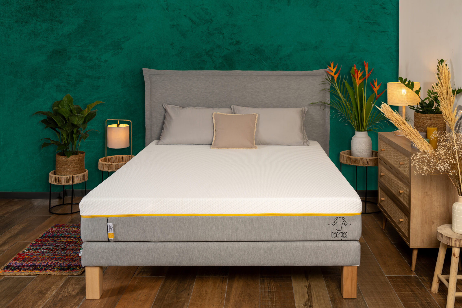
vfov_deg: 36.9
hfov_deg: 53.1
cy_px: 154
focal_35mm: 36
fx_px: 462
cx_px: 231
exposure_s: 1/80
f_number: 8
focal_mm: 36
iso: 320
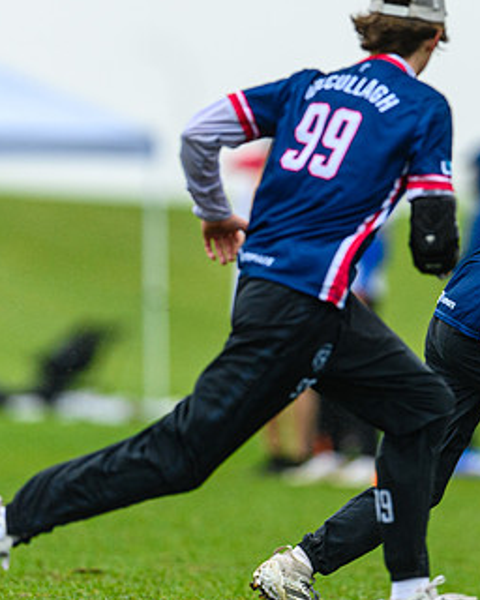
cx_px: 396
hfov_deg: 1.7
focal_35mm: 892
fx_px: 15840
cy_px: 208
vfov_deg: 2.2
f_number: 3.2
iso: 400
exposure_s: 1/1250
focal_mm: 400
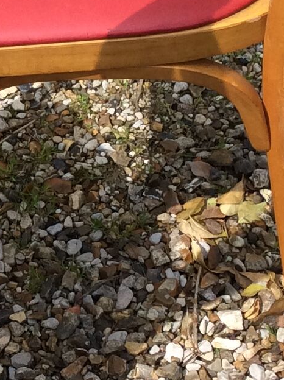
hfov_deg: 10.8
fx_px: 1459
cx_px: -110
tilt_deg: -40.0
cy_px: 98
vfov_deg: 14.8
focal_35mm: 133
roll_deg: +7.8
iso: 32
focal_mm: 3.3
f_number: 2.4
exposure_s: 1/986
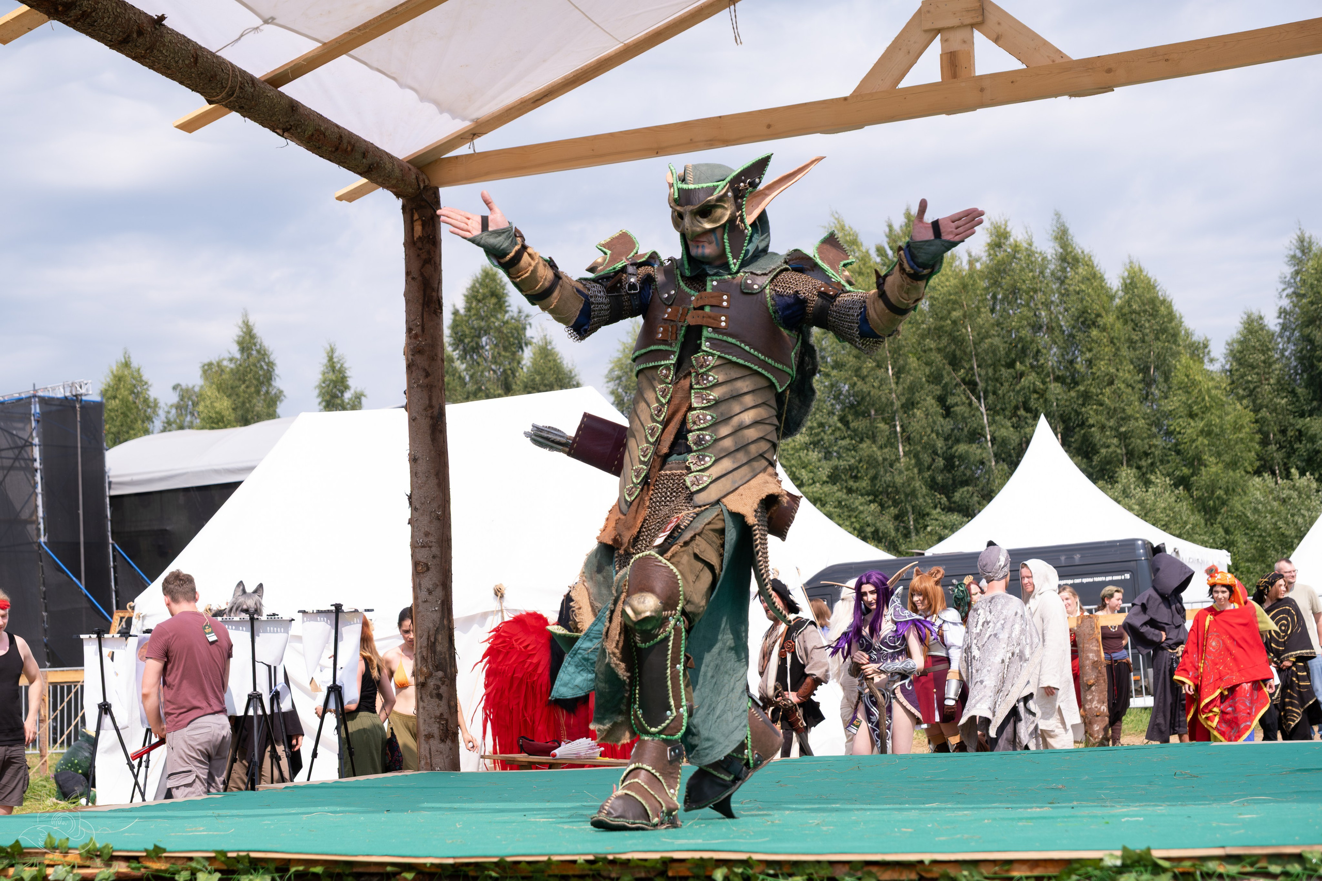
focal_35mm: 60
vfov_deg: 22.6
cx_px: 661
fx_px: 2203
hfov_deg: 33.4
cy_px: 440
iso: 160
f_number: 4
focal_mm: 40.1
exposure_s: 1/1000
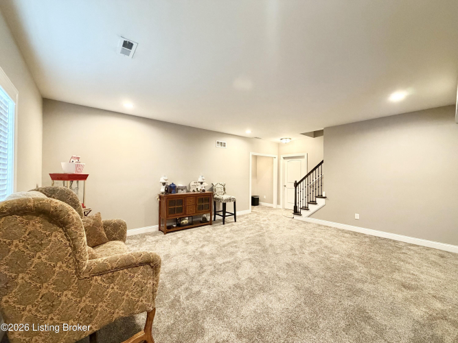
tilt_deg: +0.8
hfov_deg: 102.1
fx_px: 185
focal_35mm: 14
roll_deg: -0.9
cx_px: 229
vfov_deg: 85.7
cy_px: 172
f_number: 2.2
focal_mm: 2.22
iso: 400
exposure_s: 1/60
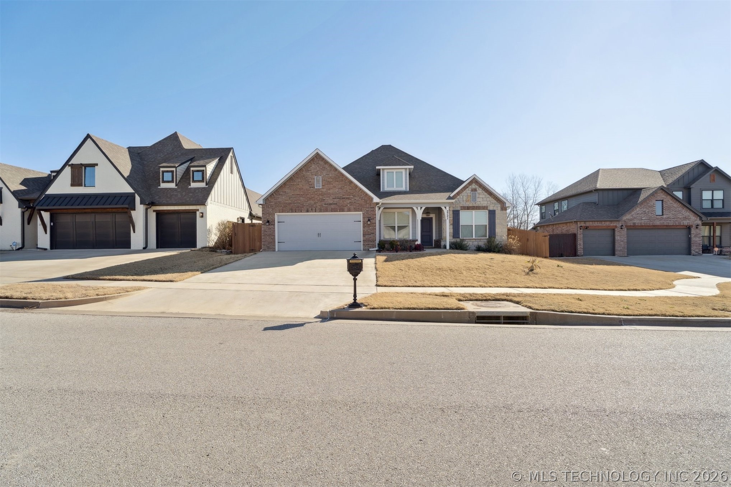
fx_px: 339
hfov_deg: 94.3
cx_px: 366
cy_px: 244
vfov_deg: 71.4
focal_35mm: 17
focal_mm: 16.7
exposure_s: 1/640
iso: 200
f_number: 6.3
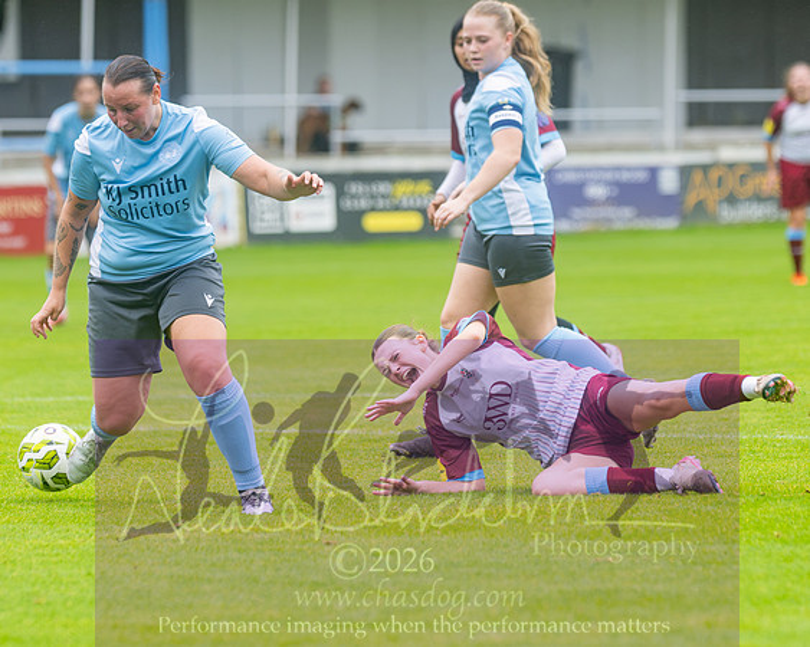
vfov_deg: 4.7
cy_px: 324
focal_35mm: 329
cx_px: 457
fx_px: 7884
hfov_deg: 5.9
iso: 560
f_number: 2.8
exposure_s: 1/1600
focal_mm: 195
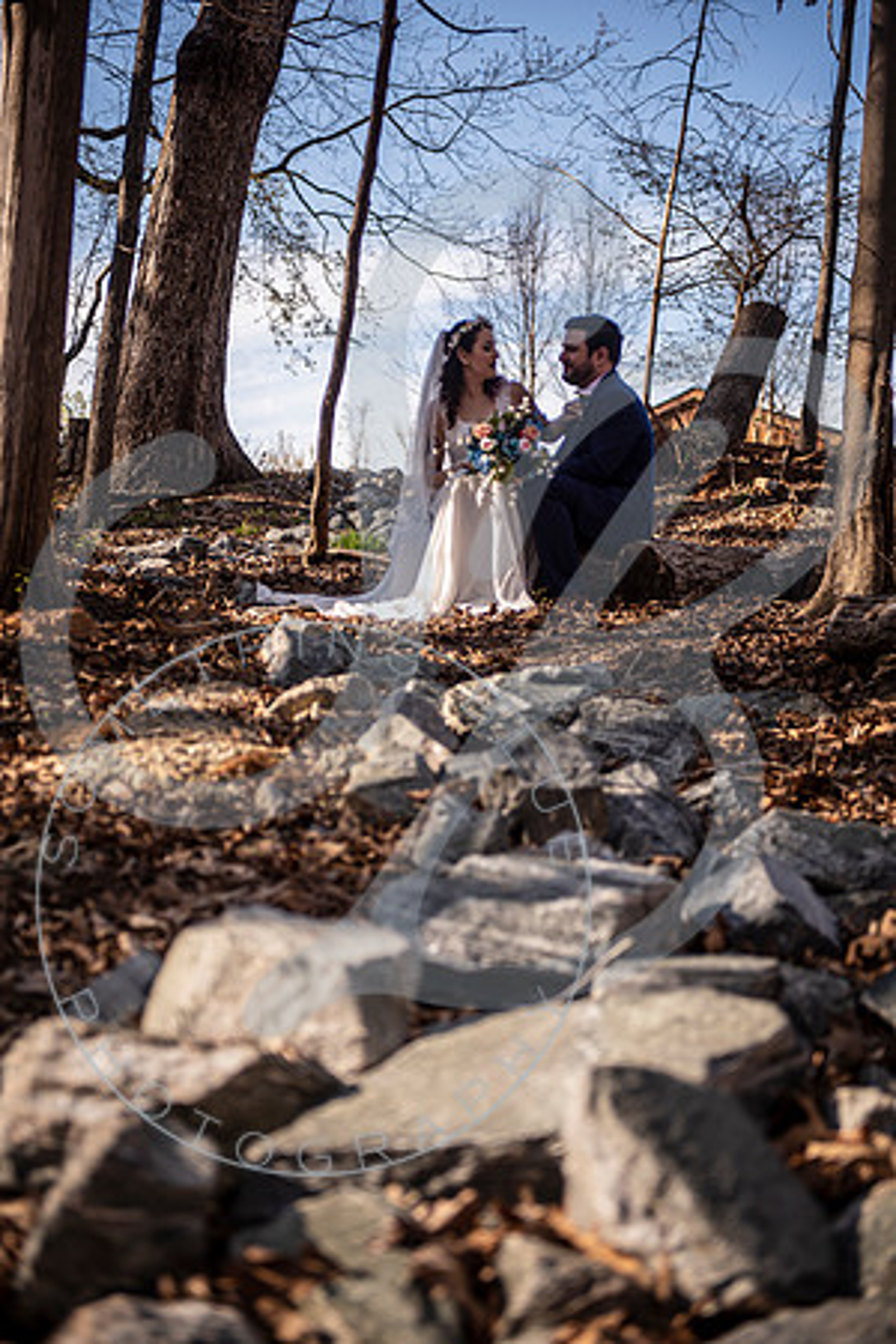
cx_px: 448
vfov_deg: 34.5
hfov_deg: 23.4
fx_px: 2165
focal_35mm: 58
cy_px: 672
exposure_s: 1/800
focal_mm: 58
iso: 100
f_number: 2.8
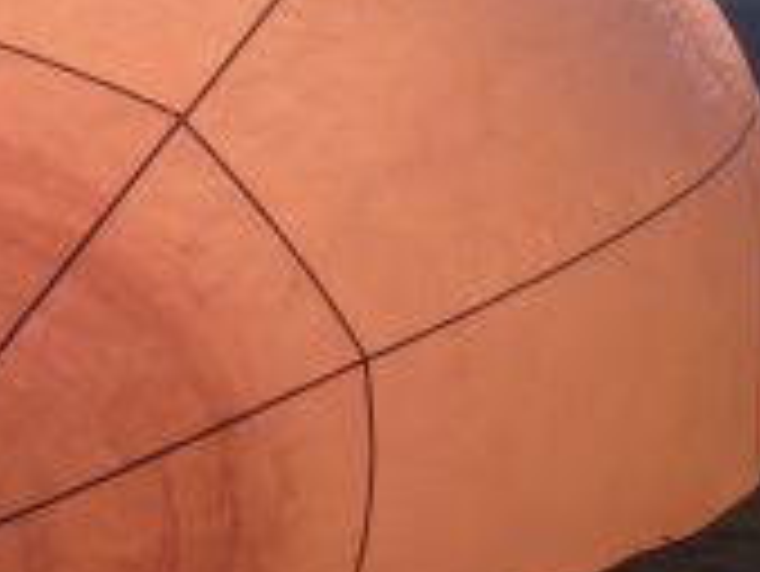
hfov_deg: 23.4
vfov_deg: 18.9
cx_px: -90
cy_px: 266
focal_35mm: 78
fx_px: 1714
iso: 50
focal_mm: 4.13
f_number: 2.4
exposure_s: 1/1550
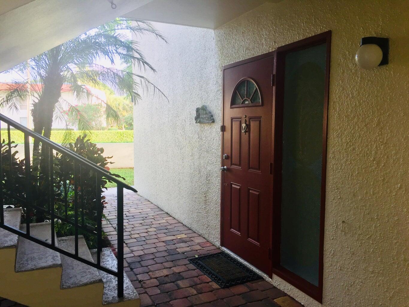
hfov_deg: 61.7
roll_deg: -1.4
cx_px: 204
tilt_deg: -4.9
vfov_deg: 48.2
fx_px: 343
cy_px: 154
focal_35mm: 29
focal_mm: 4.15
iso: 32
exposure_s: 1/40
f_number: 2.2
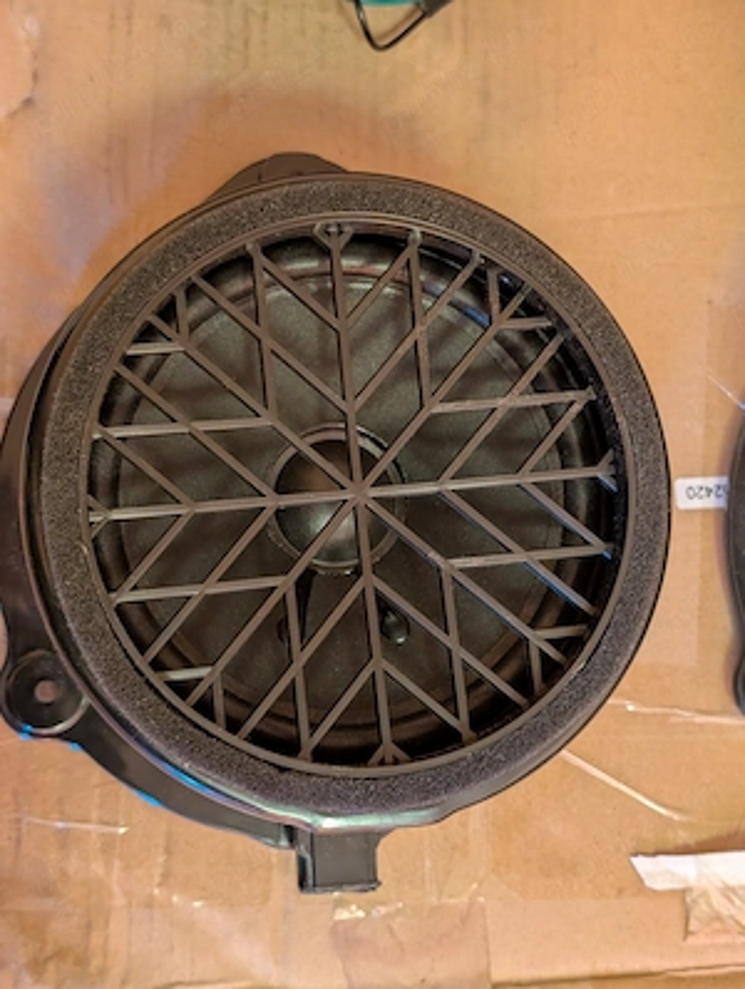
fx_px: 1402
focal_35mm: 49
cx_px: 372
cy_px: 494
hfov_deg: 29.8
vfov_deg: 38.8
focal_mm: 6.9
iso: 468
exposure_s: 1/20
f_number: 1.68
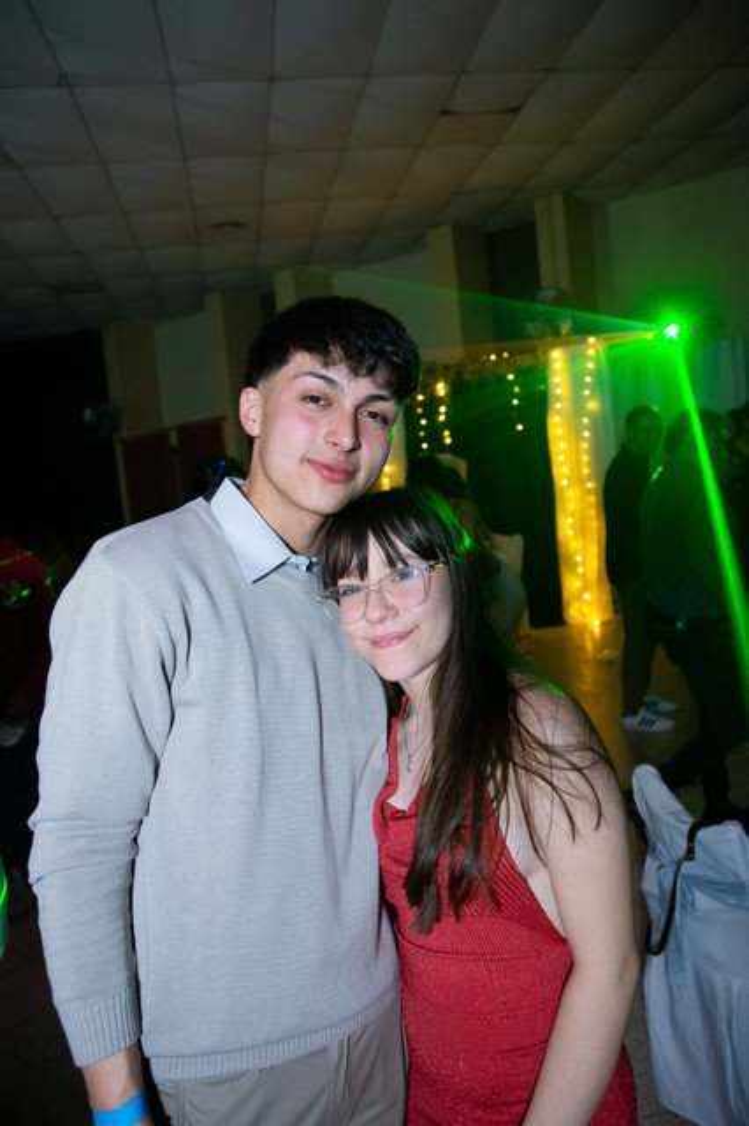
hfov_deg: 50.4
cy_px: 563
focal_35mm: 26
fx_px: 797
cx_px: 374
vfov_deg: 70.5
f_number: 2.8
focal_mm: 17
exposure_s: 1/30
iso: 2500
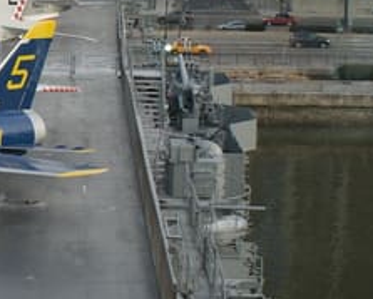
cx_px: -139
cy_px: 102
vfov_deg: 13.6
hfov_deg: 15.9
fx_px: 1249
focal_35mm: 113
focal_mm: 28
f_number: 4
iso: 100
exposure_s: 1/320
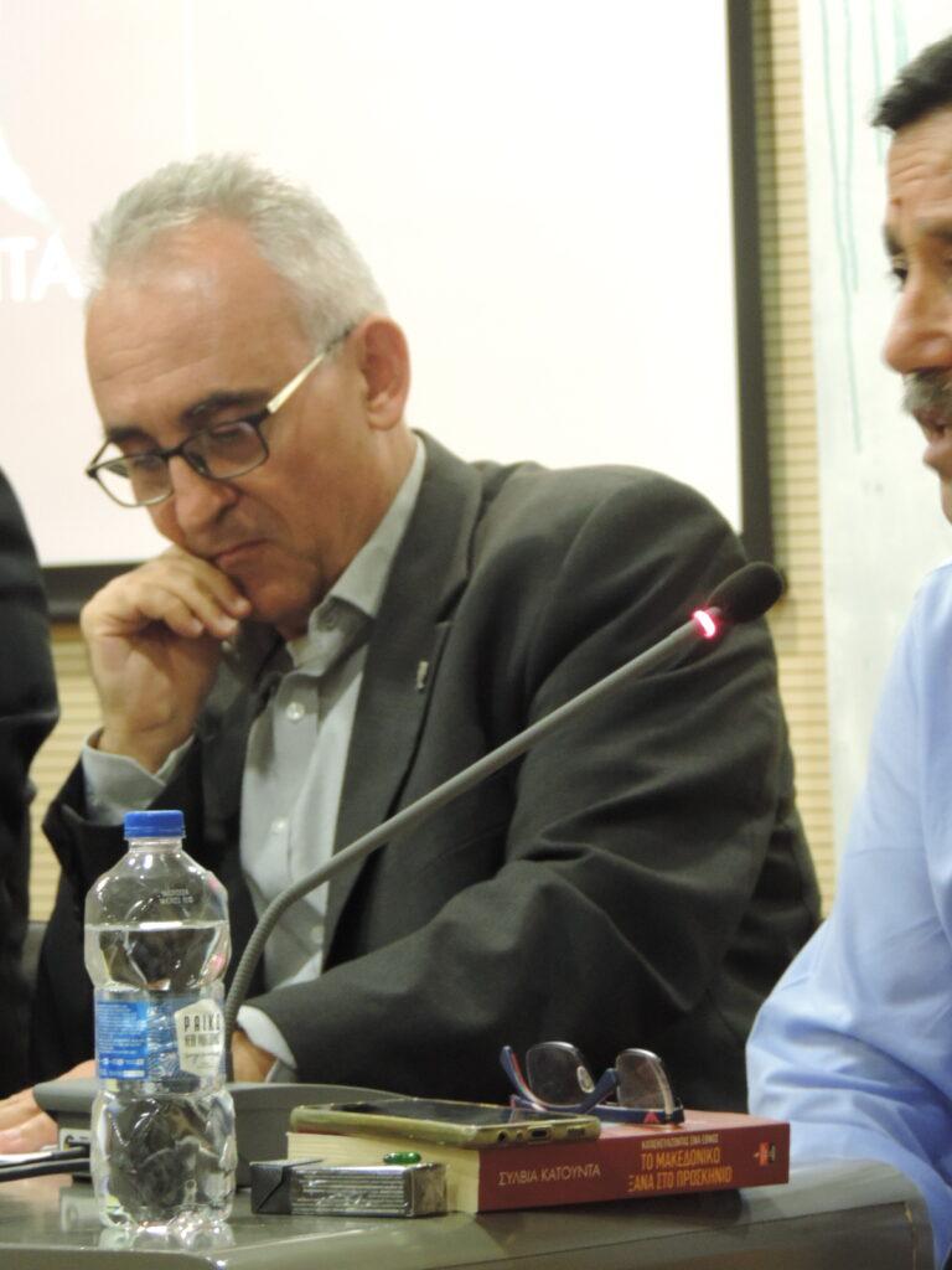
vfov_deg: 10.7
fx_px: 6784
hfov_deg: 8.0
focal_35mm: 185
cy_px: 635
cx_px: 476
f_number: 4.6
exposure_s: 1/13
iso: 800
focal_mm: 33
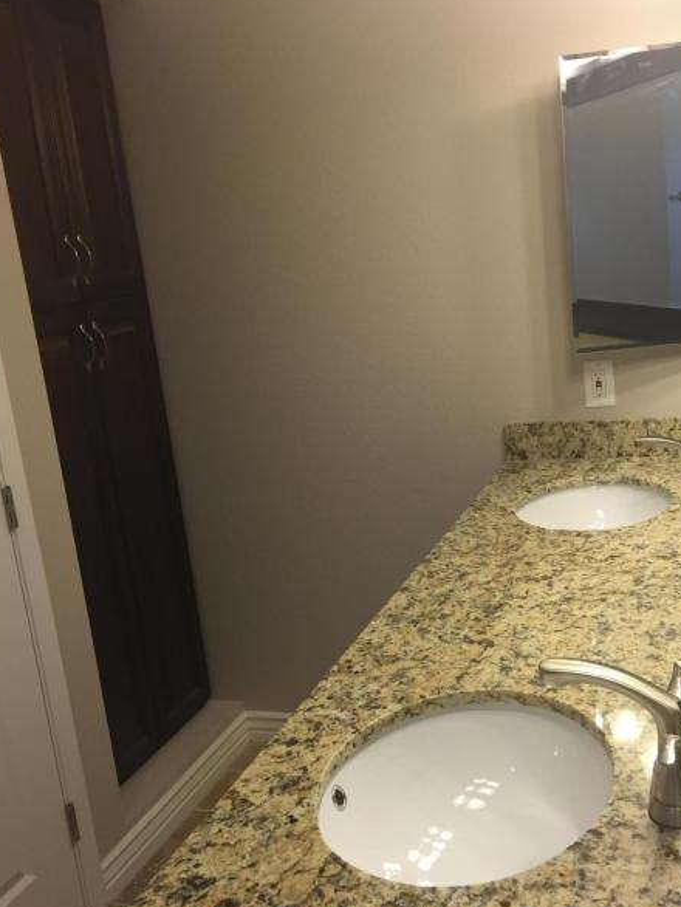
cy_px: 509
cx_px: 381
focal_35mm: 38
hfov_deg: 37.7
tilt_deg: -13.0
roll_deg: +6.2
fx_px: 996
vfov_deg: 48.8
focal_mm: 4.15
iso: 40
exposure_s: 1/33
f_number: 2.2
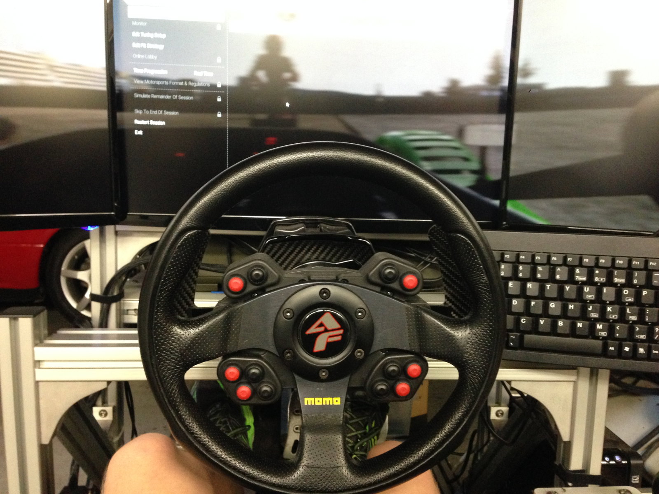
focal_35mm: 33
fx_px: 628
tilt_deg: -7.1
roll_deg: -0.3
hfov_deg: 55.4
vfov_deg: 42.9
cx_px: 330
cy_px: 247
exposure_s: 1/20
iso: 400
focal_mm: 4.12
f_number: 2.4
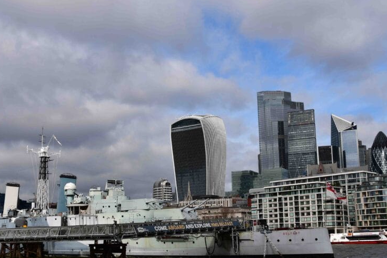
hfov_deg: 42.7
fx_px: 494
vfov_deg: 29.2
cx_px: 172
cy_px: 155
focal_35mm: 46
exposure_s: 1/500
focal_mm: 22
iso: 200
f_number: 11
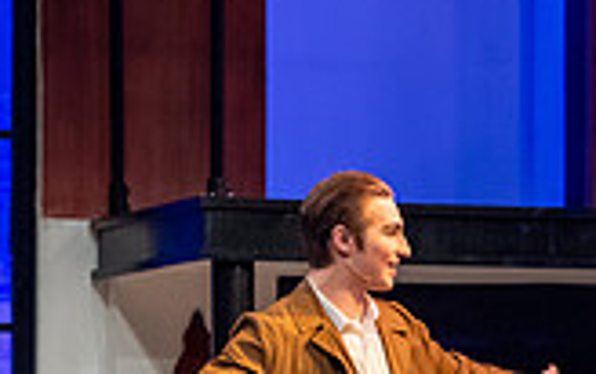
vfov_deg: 3.6
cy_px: 503
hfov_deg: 5.7
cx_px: 636
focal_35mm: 367
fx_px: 5969
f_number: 3.2
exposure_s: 1/200
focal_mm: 102
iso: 3200
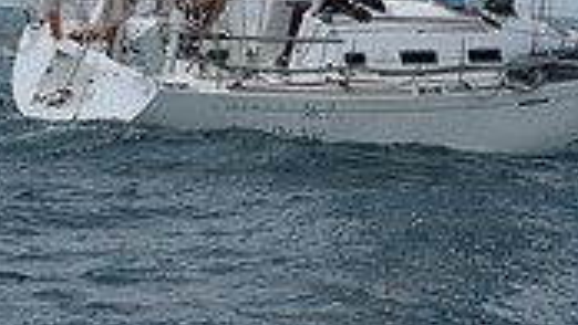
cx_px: 546
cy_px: -560
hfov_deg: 8.8
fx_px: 3741
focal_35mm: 244
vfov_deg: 4.8
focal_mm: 70
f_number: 9
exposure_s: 1/1250
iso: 250
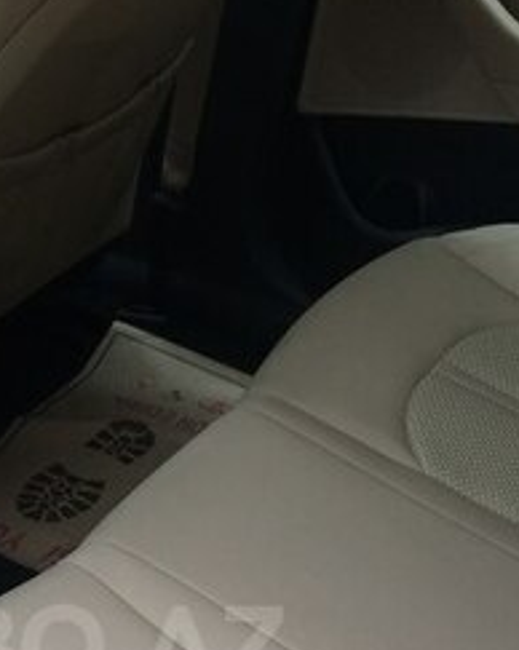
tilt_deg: -40.2
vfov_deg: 23.7
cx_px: 11
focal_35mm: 77
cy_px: 646
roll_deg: -0.4
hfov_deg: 19.4
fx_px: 1480
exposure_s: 1/33
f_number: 2.2
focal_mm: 4.15
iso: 32
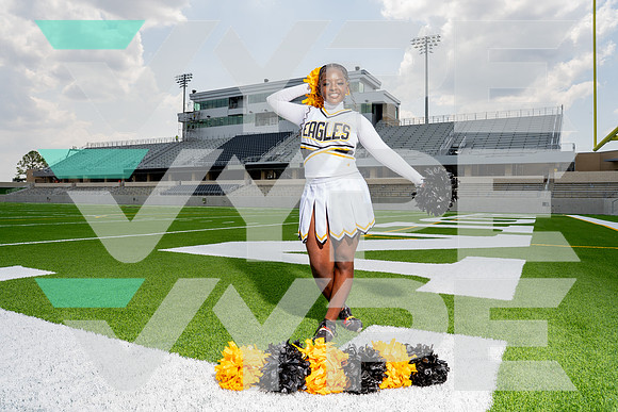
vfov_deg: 49.5
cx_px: 309
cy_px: 206
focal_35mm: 26
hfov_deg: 69.2
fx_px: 448
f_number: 8
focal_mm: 26
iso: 100
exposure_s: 1/250
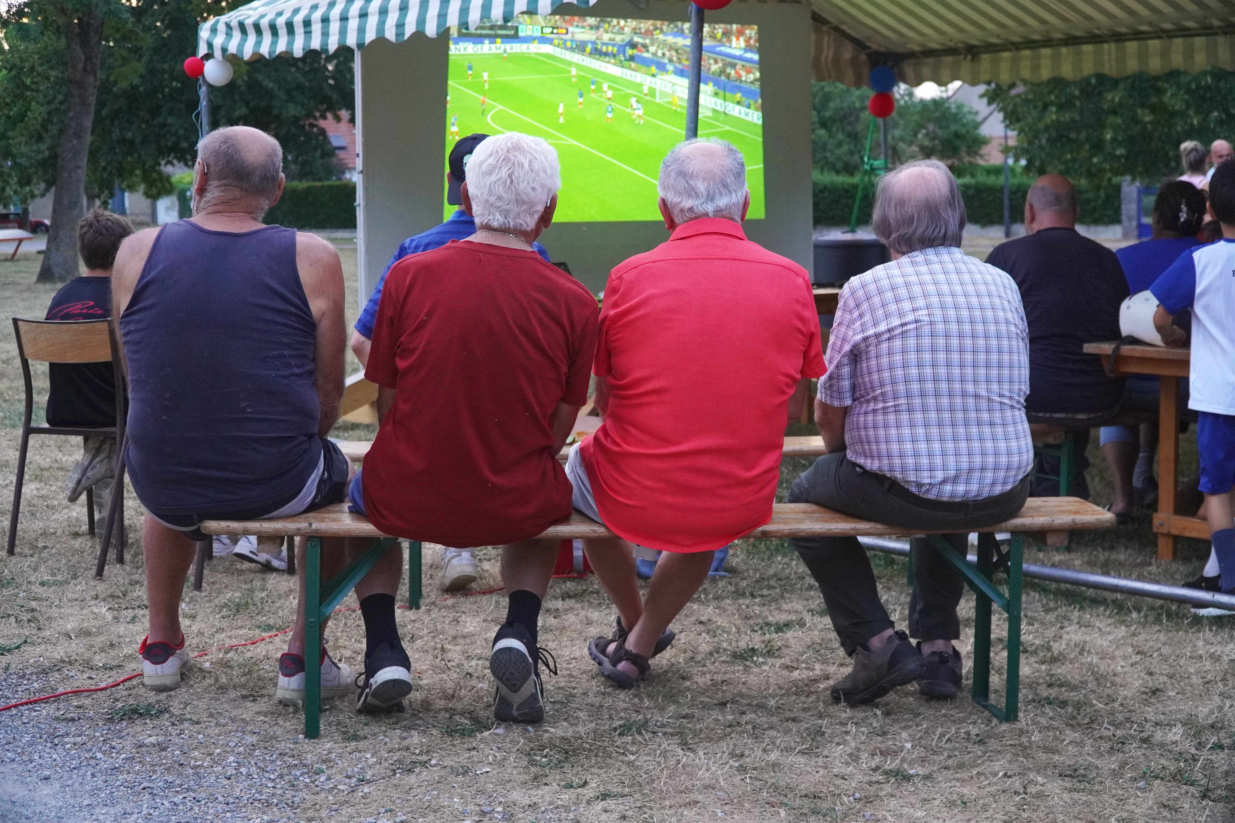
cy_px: 412
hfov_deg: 41.1
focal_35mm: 48
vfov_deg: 28.1
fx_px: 1647
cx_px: 618
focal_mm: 32
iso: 2000
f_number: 4
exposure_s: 1/250
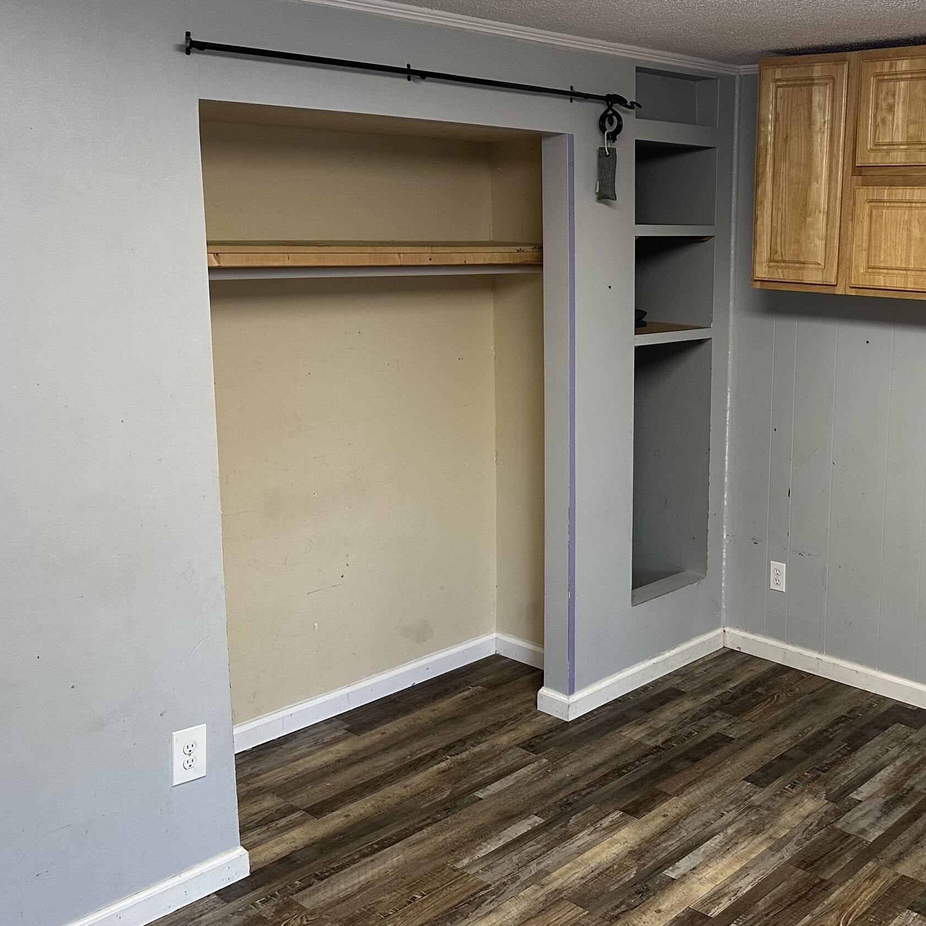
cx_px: 718
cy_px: 428
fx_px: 1150
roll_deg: -1.2
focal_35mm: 38
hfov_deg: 42.2
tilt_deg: -10.4
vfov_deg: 43.8
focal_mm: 6.86
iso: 250
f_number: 1.78
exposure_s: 1/103
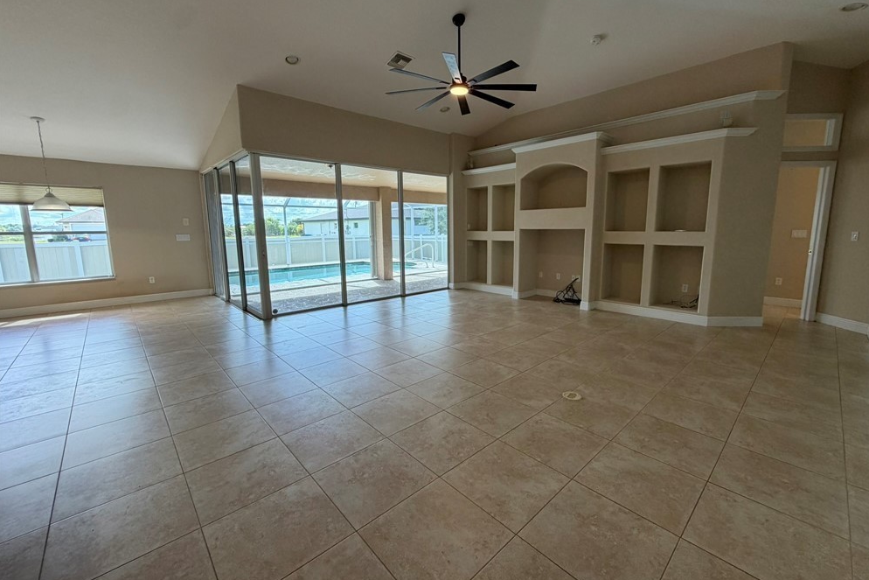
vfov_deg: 77.3
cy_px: 276
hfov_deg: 100.4
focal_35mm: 15
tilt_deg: -8.3
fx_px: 362
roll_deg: +1.0
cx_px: 446
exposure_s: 1/120
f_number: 2.2
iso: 125
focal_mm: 2.22
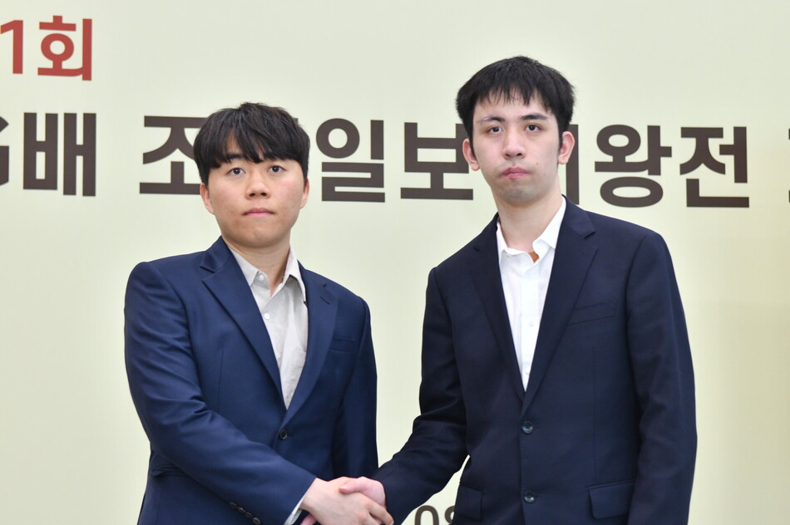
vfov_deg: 20.3
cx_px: 395
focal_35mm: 67
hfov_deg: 30.1
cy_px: 262
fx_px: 1469
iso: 1000
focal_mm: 45
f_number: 4
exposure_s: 1/100
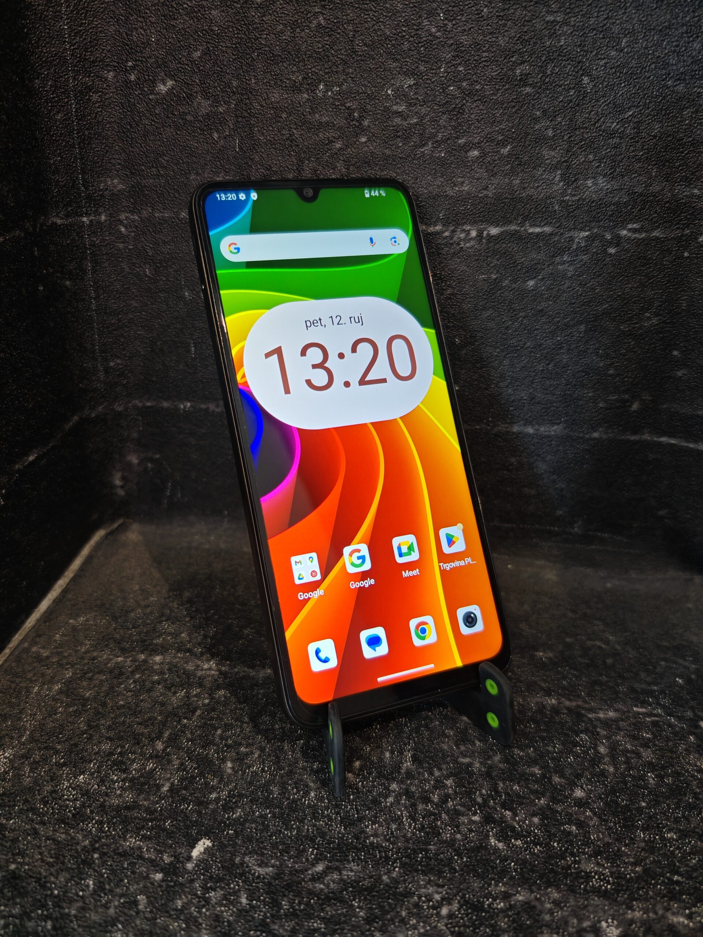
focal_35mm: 27
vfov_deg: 65.3
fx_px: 731
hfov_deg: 51.4
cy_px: 468
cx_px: 352
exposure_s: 1/200
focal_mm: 6.83
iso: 320
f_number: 1.4
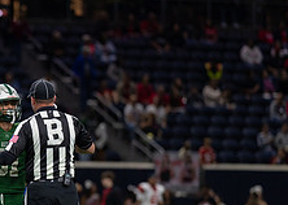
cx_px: -18
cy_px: 147
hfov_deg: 5.4
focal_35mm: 370
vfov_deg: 3.9
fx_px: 3023
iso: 1000
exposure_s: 1/1250
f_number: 1.8
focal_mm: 135
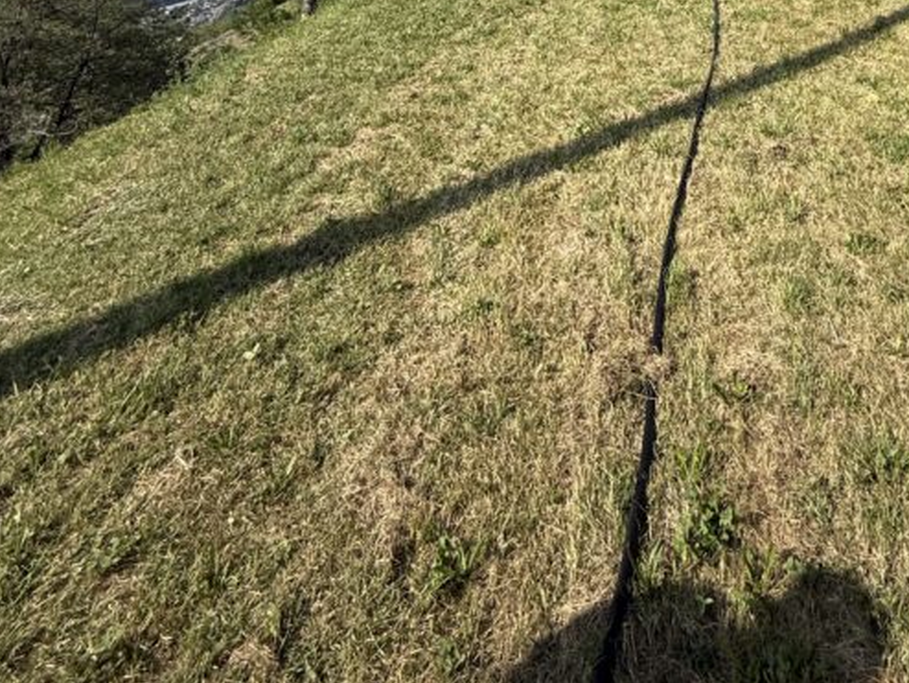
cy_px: -168
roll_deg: -0.1
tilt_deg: +1.6
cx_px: 697
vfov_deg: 35.7
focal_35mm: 29
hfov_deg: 58.0
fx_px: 762
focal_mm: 2.22
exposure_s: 1/1656
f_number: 2.2
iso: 50
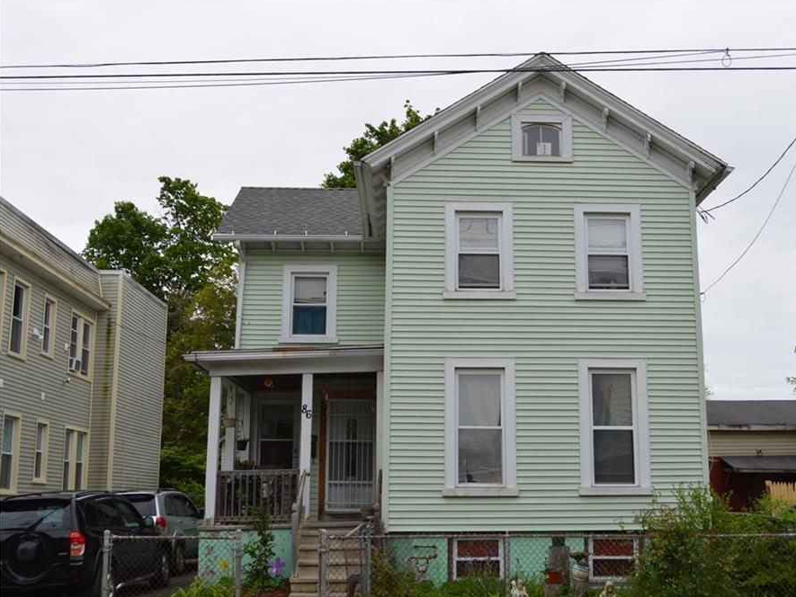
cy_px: 301
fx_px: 920
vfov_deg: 36.0
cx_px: 459
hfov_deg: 46.6
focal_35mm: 40
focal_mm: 24
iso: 100
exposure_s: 1/250
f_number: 8
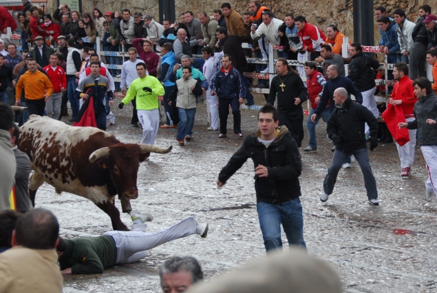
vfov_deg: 9.2
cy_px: 134
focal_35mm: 150
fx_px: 1823
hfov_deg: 13.6
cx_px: 346
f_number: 4.8
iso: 110
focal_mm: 62
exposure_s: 1/250
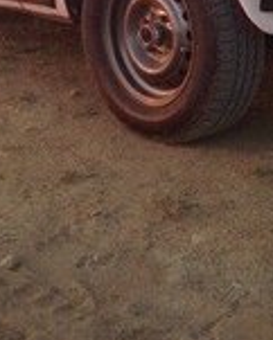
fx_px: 1069
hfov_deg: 14.5
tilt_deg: -2.4
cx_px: 131
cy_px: -74
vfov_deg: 17.2
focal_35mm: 106
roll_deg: -2.8
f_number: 2.4
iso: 50
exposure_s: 1/167
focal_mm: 4.12
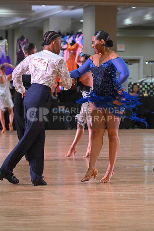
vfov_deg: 12.1
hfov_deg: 8.1
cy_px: 116
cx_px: 77
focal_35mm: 170
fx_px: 1090
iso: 5000
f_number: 6.3
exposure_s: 1/400
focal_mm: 170
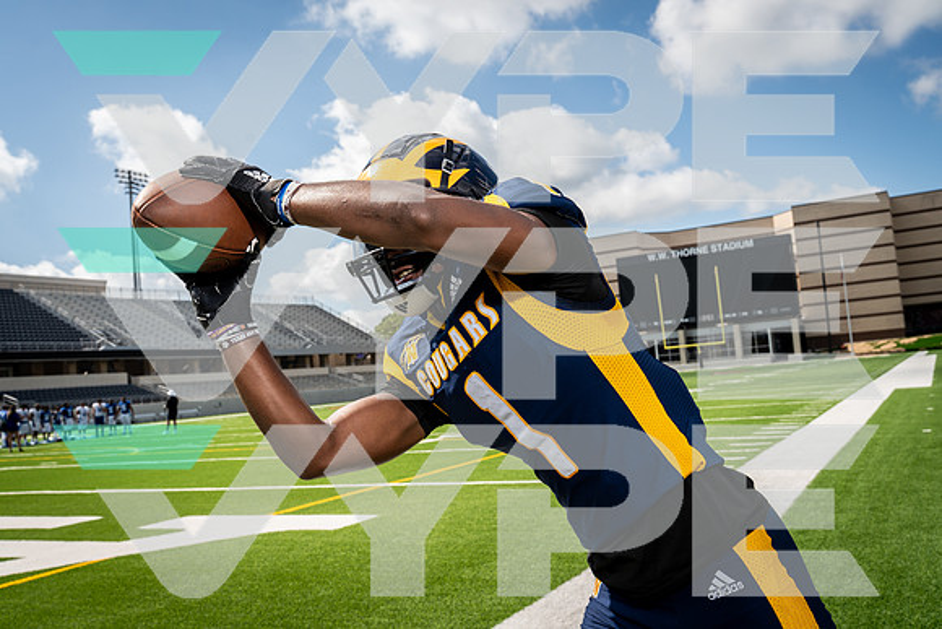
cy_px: 314
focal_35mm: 34
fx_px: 890
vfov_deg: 38.9
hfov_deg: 55.8
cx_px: 471
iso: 125
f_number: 8
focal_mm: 34
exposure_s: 1/250
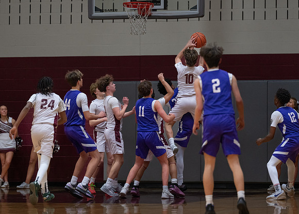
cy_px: 107
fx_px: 1682
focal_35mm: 198
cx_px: 150
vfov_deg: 7.3
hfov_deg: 10.2
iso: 2000
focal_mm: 185
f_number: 2.8
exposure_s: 1/1000
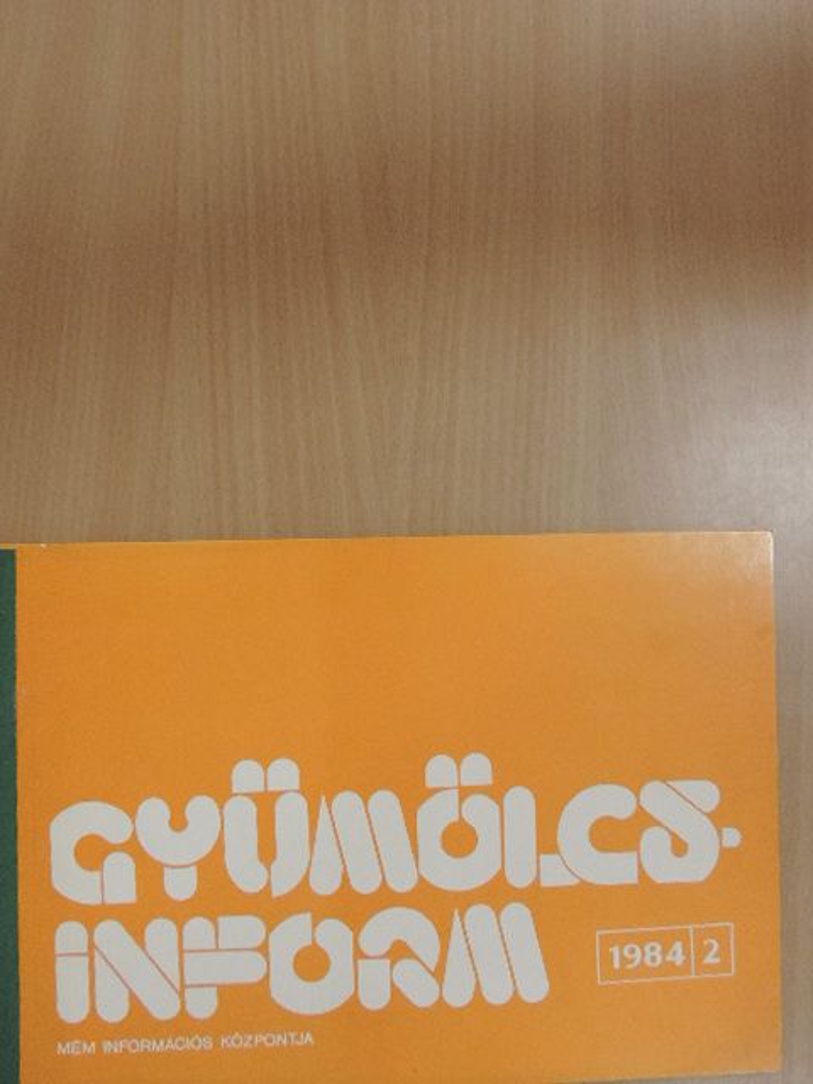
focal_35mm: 30
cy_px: 542
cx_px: 406
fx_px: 939
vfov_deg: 60.0
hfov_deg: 46.8
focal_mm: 5.3
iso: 800
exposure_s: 1/100
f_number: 3.1
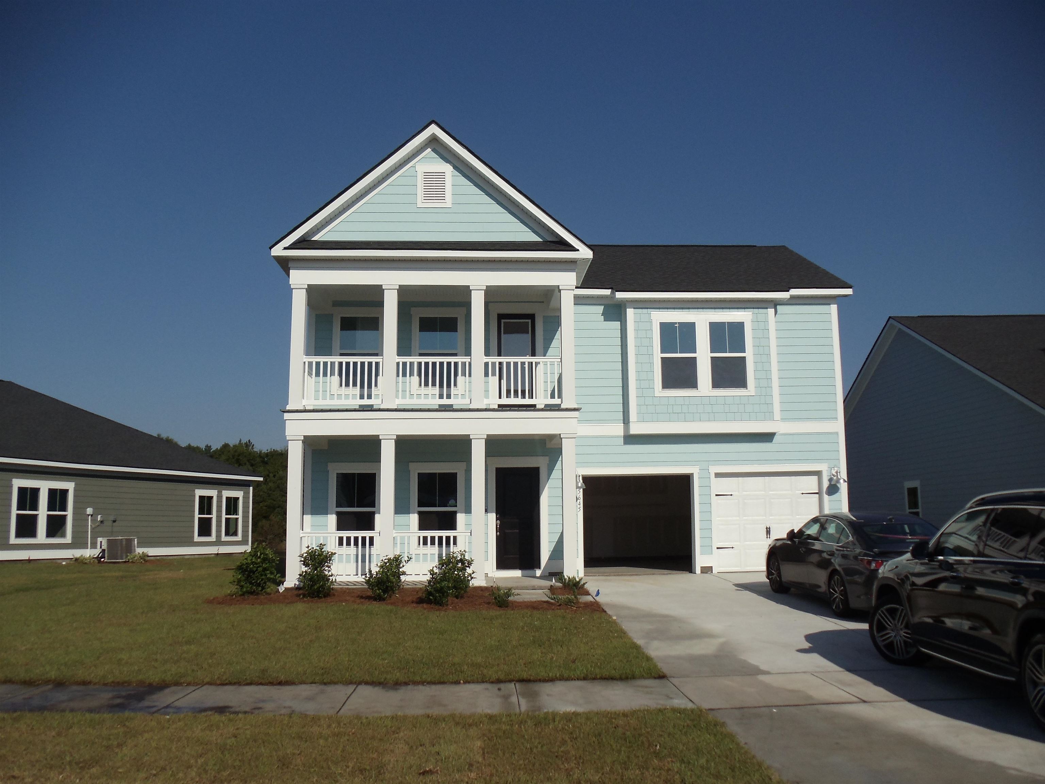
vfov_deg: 32.9
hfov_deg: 42.9
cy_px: 392
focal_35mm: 44
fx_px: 1328
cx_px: 522
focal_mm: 6
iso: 100
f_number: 7.1
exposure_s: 1/800
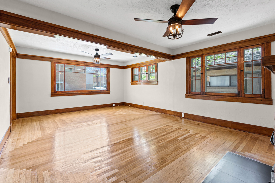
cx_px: 138
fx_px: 122
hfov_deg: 96.7
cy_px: 92
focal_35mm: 16
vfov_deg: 73.8
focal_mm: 16
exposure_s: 1/1.67
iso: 100
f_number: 9
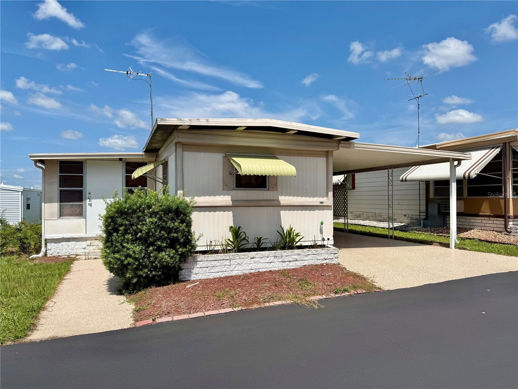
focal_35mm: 24
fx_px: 359
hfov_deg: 71.6
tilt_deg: +1.8
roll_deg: -1.0
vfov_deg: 56.8
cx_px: 259
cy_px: 194
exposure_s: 1/8130
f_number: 1.78
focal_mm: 6.76
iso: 80
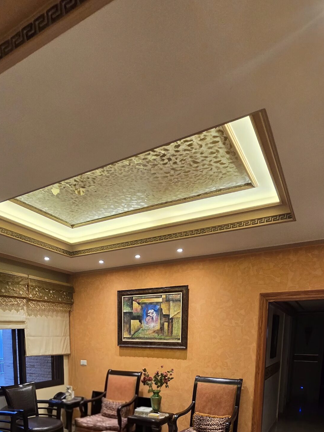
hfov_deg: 58.3
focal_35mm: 23
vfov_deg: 63.0
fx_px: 287
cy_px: 382
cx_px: 127
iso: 250
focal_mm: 2.2
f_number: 2.2
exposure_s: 1/60.2
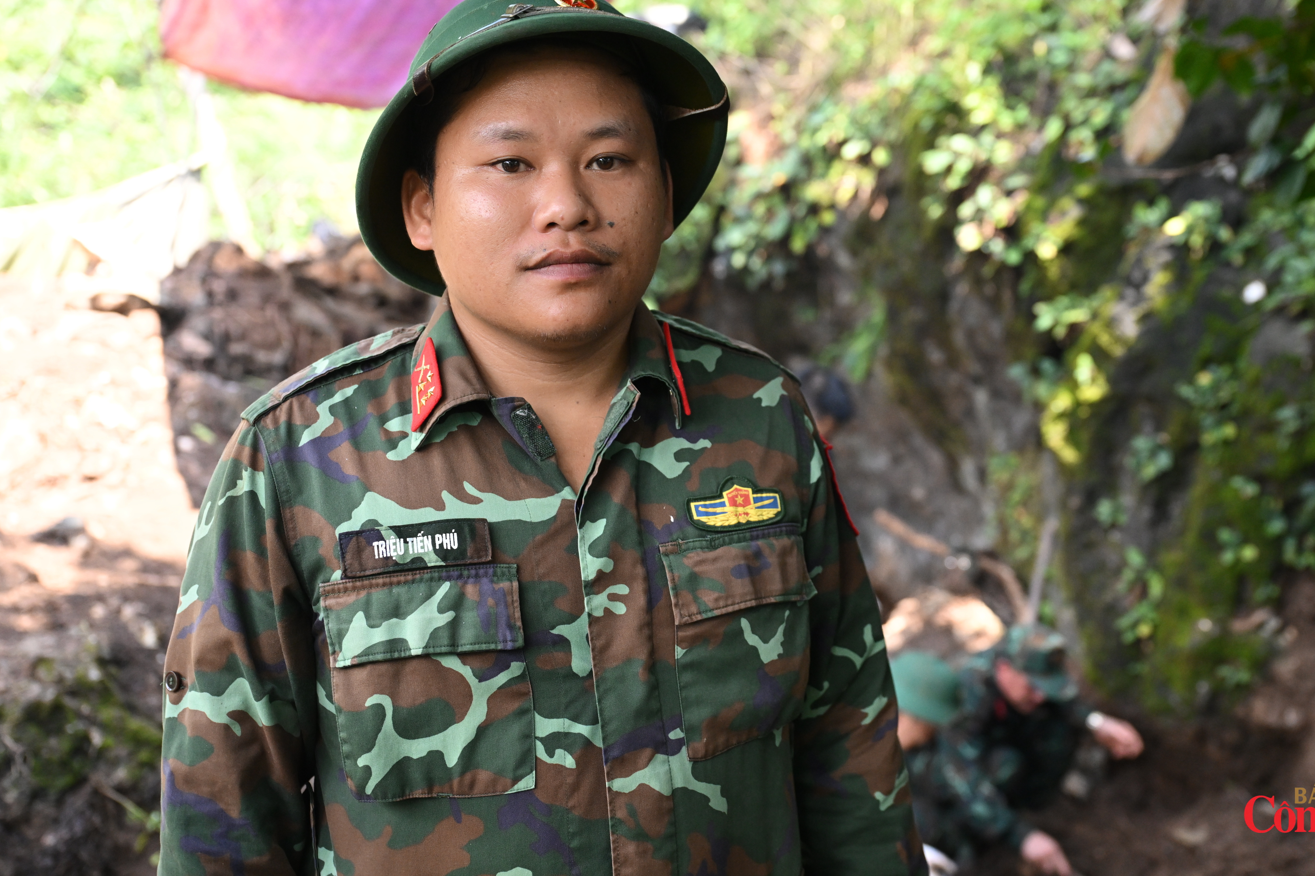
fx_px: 1680
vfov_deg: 29.2
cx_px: 770
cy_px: 400
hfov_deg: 42.6
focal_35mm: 46
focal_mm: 37
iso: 2000
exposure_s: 1/1250
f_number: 3.5
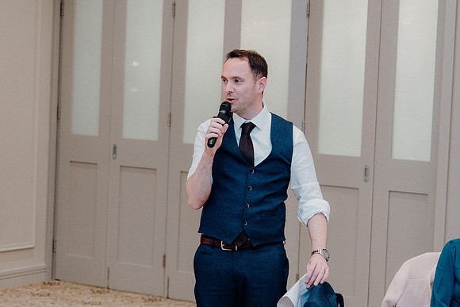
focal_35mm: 94
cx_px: 230
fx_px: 1201
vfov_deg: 14.6
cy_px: 154
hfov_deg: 21.7
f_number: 3.5
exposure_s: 1/160
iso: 3200
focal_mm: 63
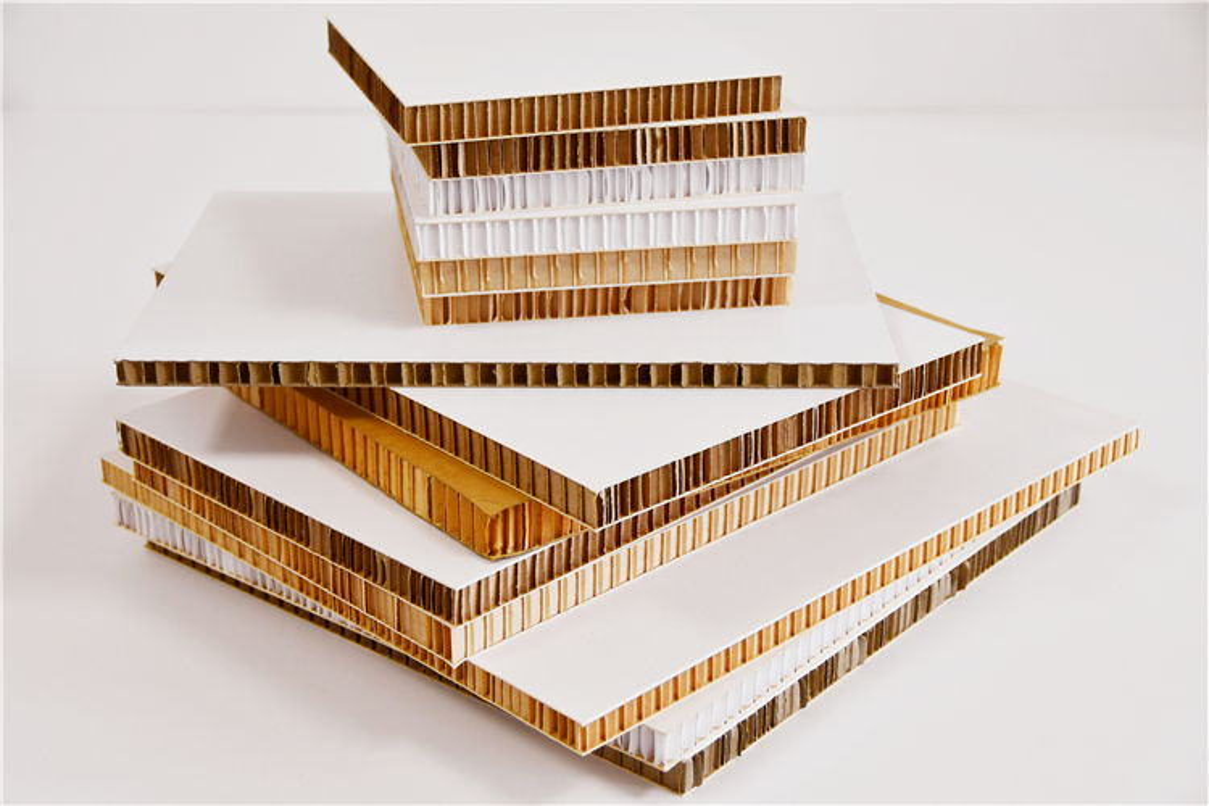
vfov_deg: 22.6
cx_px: 604
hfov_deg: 33.4
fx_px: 2015
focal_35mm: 60
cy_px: 403
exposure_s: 1/250
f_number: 4.5
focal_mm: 40
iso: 560
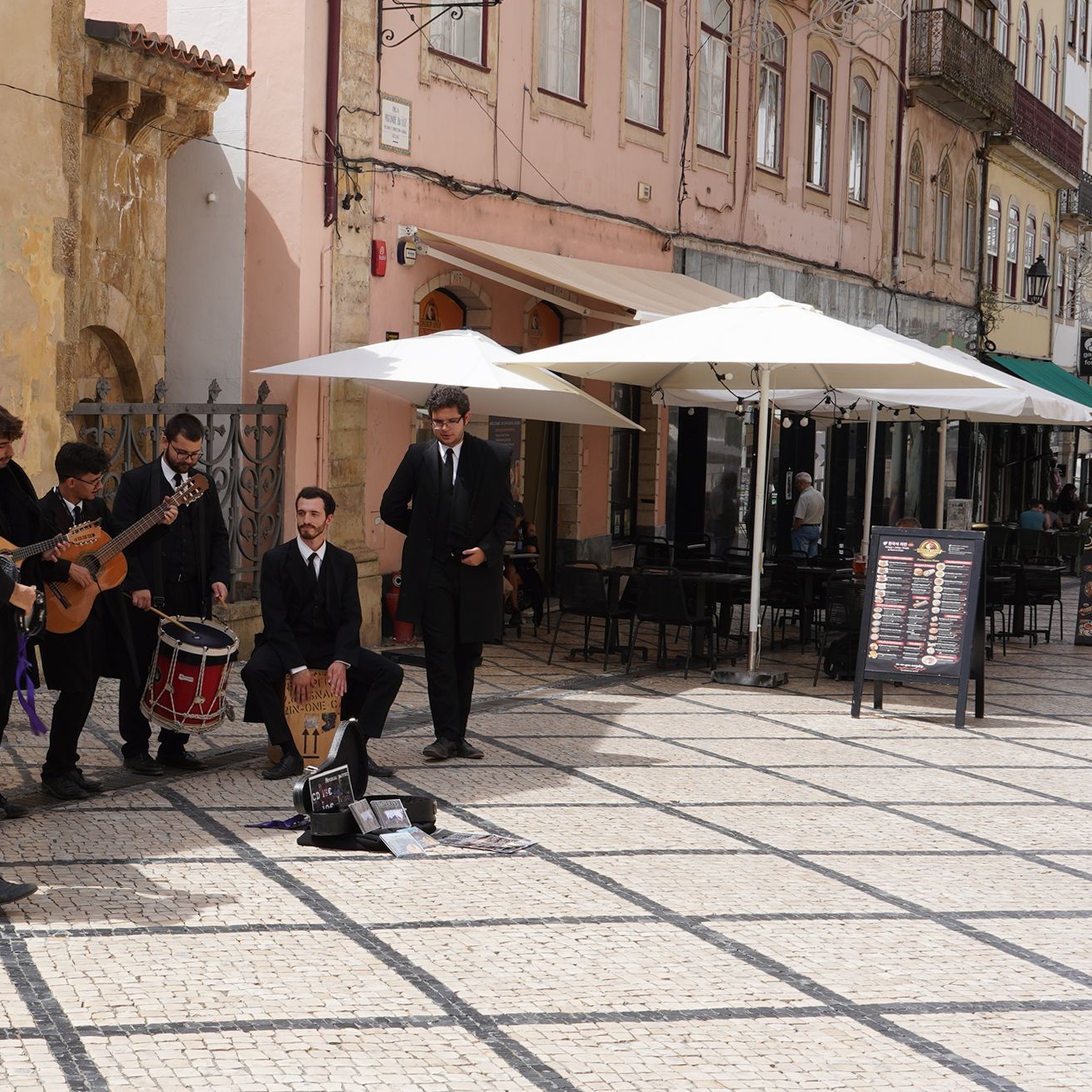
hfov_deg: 50.3
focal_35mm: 31
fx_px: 1106
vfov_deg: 52.5
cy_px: 543
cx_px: 266
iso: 100
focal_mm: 24
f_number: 13
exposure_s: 1/100
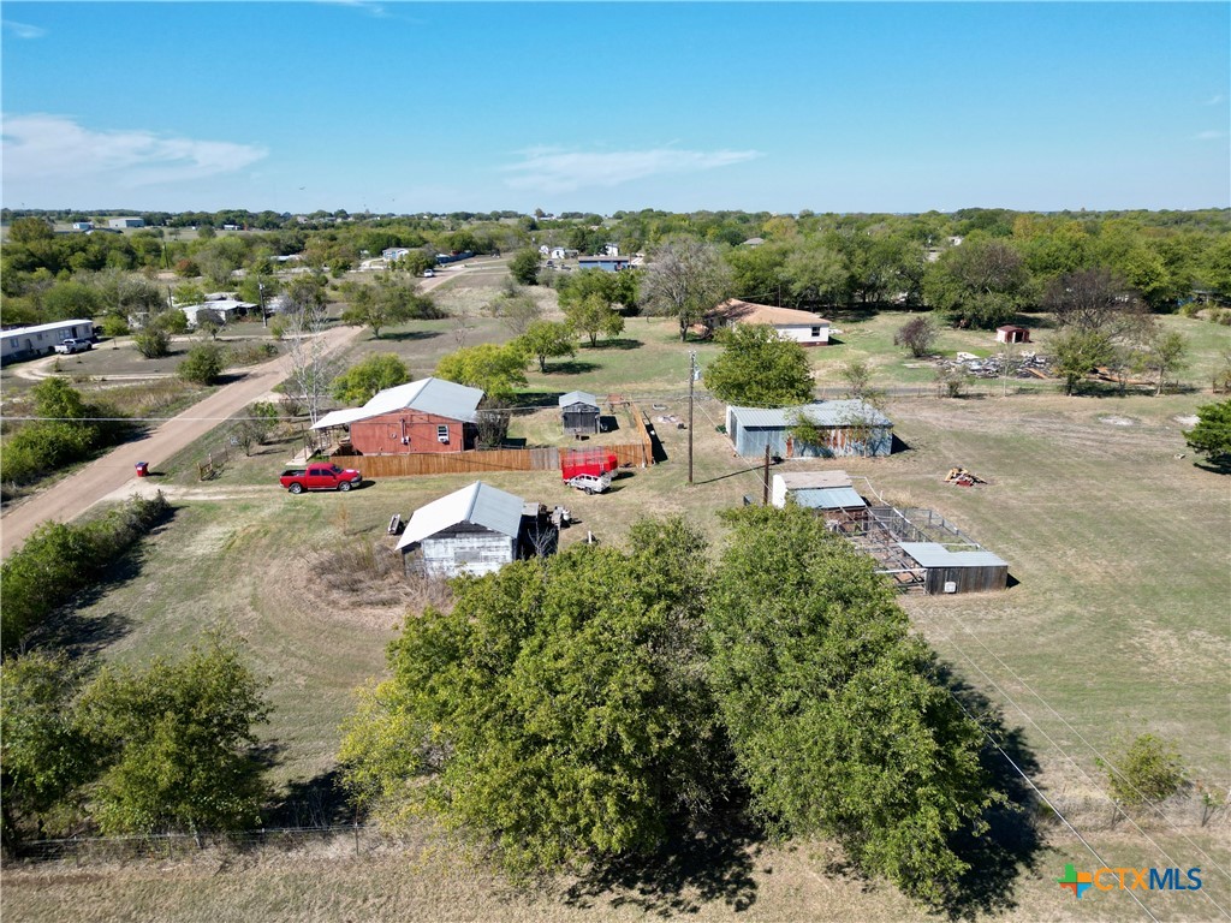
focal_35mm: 24
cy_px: 462
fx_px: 853
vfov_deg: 56.8
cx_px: 616
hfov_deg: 71.6
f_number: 1.7
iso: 120
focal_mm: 6.72
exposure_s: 1/2500
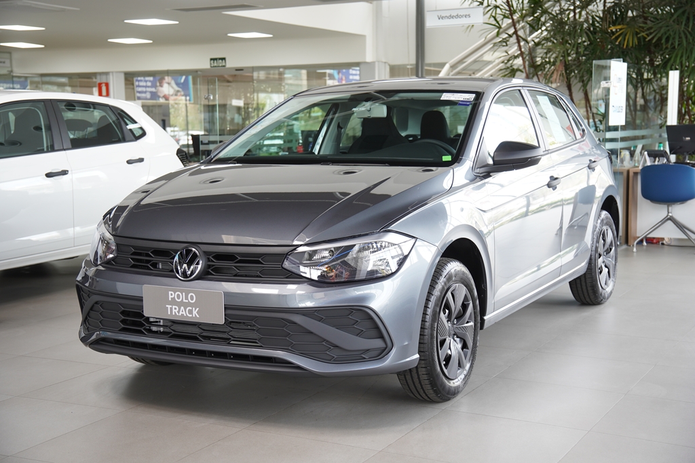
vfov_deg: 26.5
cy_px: 232
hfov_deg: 38.9
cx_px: 348
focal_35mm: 51
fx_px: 985
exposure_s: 1/60
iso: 160
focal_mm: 34
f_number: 2.8
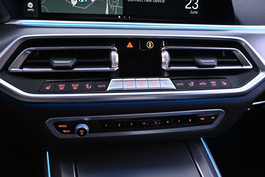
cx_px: 132
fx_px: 232
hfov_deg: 59.5
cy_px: 88
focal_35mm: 32
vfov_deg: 41.7
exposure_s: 1/60
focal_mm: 21
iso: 10000
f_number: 4
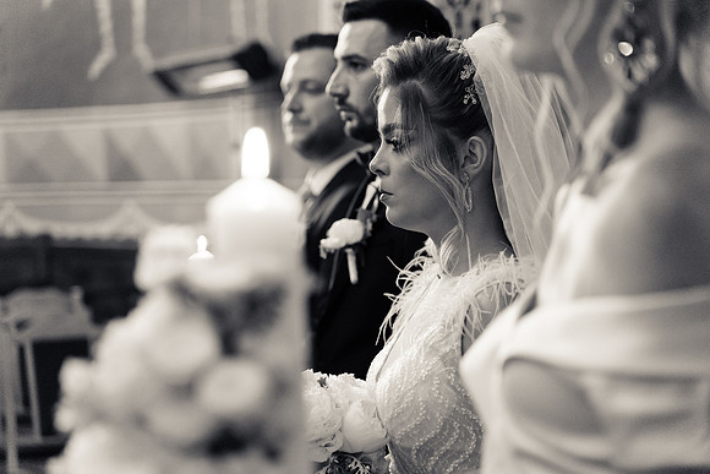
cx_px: 355
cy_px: 237
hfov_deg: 27.0
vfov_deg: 18.2
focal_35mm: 75
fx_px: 1479
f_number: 2.8
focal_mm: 75
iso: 3200
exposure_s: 1/125
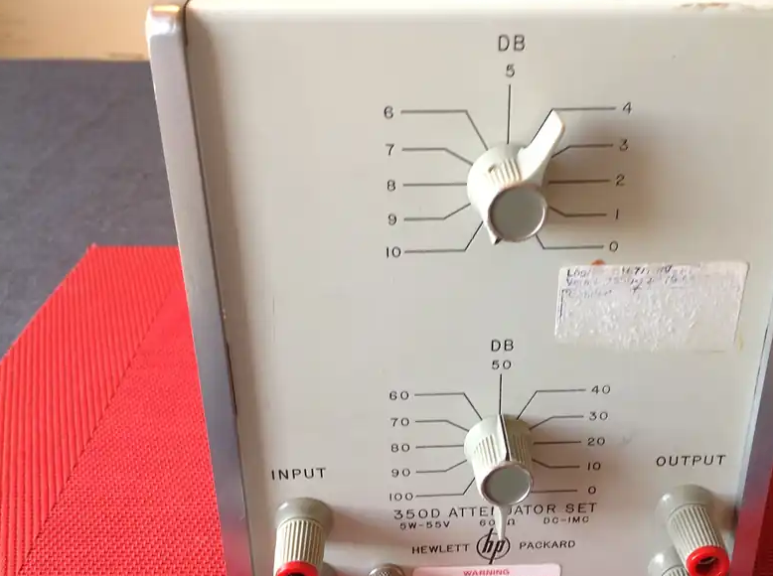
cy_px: 351
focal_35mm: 45
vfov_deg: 32.0
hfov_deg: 41.9
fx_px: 1003
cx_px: 467
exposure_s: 1/24
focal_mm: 4.28
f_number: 2.4
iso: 64
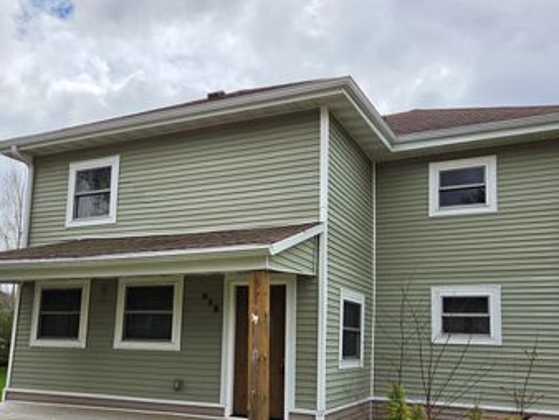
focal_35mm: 34
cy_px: 277
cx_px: 245
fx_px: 549
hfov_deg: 53.8
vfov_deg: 41.4
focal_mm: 5.4
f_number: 1.8
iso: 50
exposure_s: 1/7887
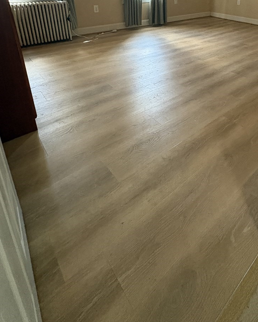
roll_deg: -2.8
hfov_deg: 59.0
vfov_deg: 64.7
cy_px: 55
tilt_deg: -16.1
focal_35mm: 23
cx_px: 179
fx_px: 220
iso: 1000
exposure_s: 1/56
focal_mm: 2.22
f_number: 2.2
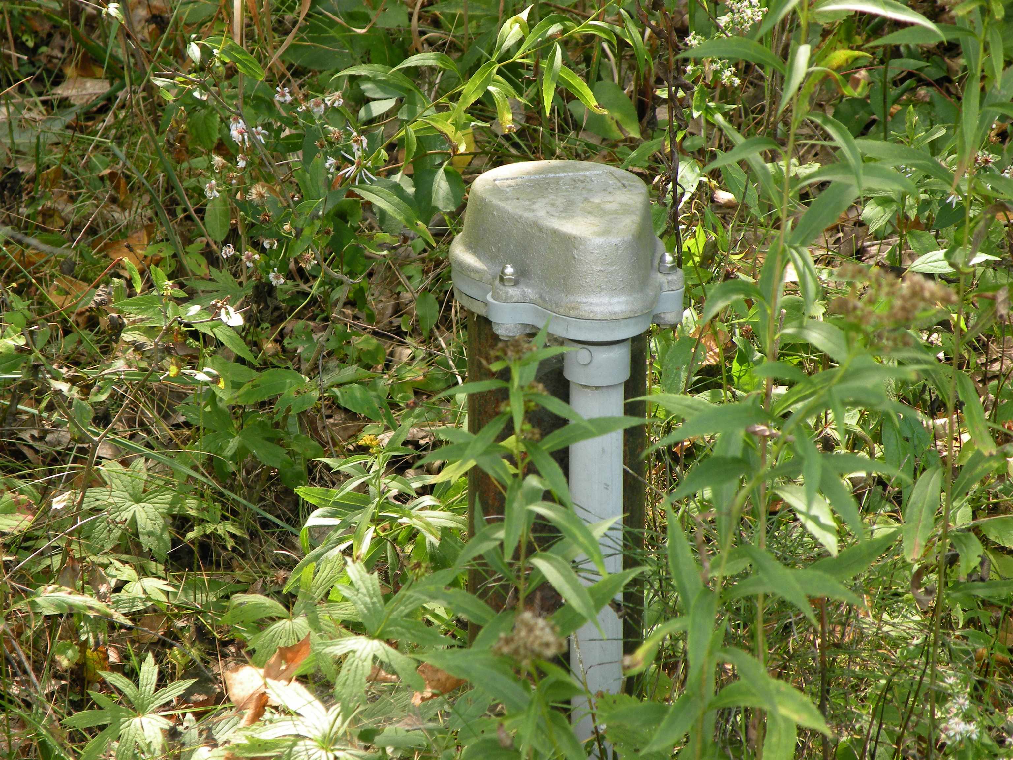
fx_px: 4126
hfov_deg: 14.0
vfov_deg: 10.5
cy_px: 380
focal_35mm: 141
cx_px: 506
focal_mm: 25
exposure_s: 1/67.3
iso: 64
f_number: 4.5
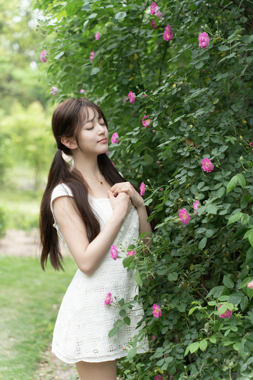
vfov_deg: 29.2
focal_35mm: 69
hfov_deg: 19.7
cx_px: 126
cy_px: 190
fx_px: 727
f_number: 2.8
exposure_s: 1/200
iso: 100
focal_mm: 69
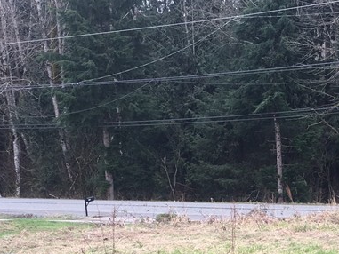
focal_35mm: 78
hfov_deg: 24.6
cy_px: 291
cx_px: 276
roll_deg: -0.1
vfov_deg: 18.1
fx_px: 764
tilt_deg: -12.3
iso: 25
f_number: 2.2
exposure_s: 1/120
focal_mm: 4.15
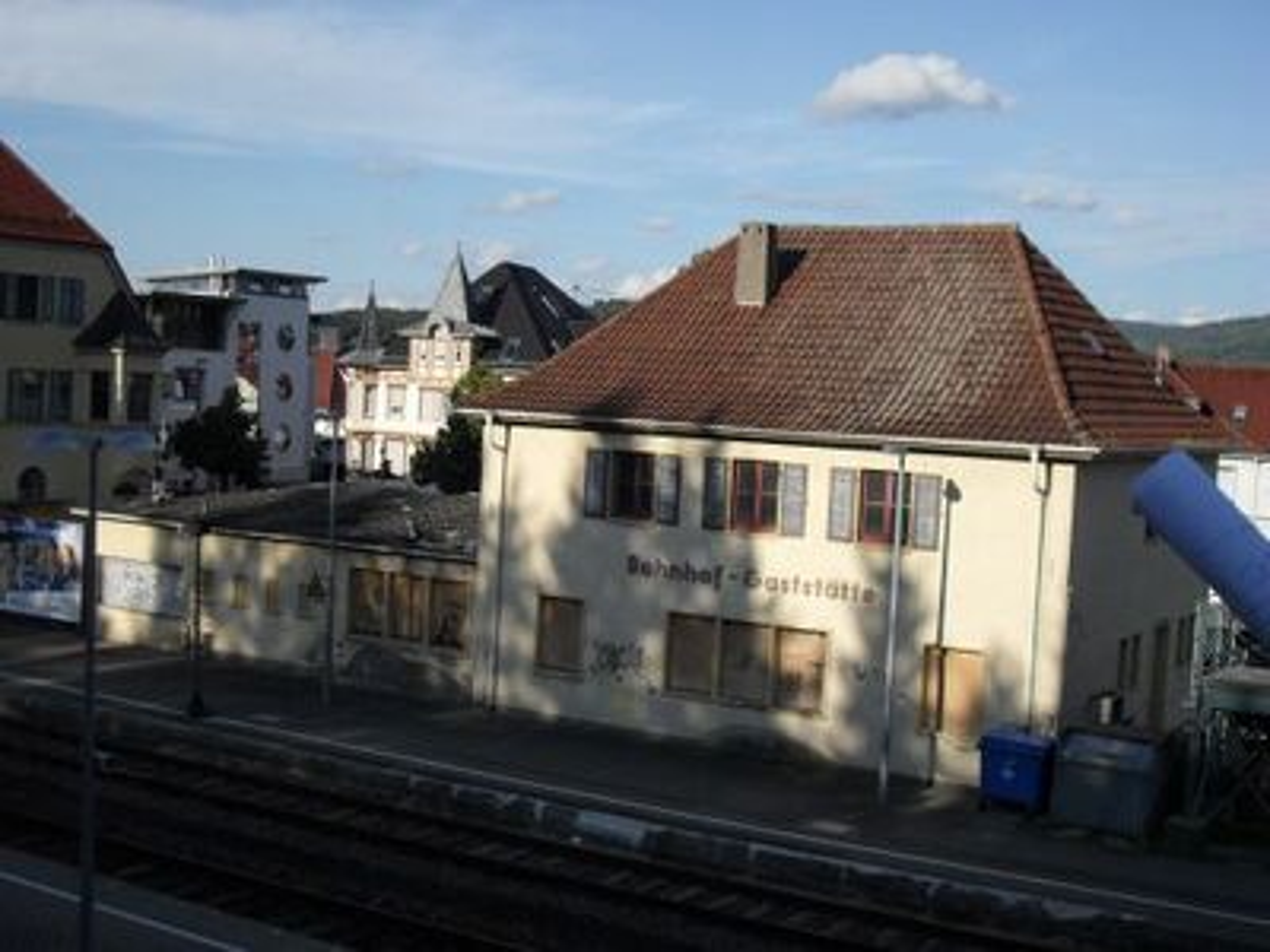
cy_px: 476
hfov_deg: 38.2
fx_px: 1834
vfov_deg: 29.1
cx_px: 635
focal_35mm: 50
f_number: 11.1
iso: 100
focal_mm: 8.8
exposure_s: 1/125
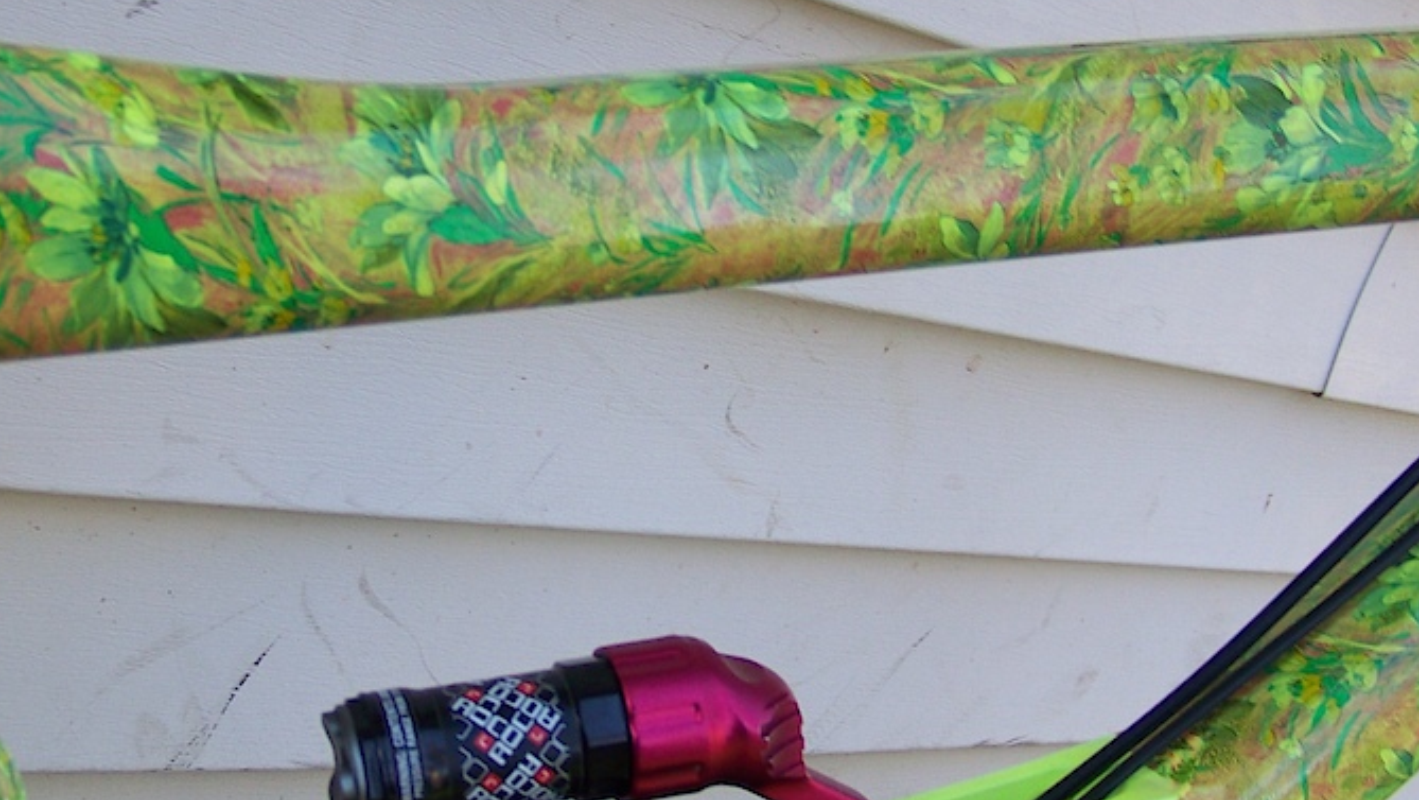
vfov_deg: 20.1
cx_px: 577
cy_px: 410
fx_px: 2259
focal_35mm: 60
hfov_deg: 34.8
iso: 64
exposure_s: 1/60
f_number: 2.8
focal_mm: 5.85
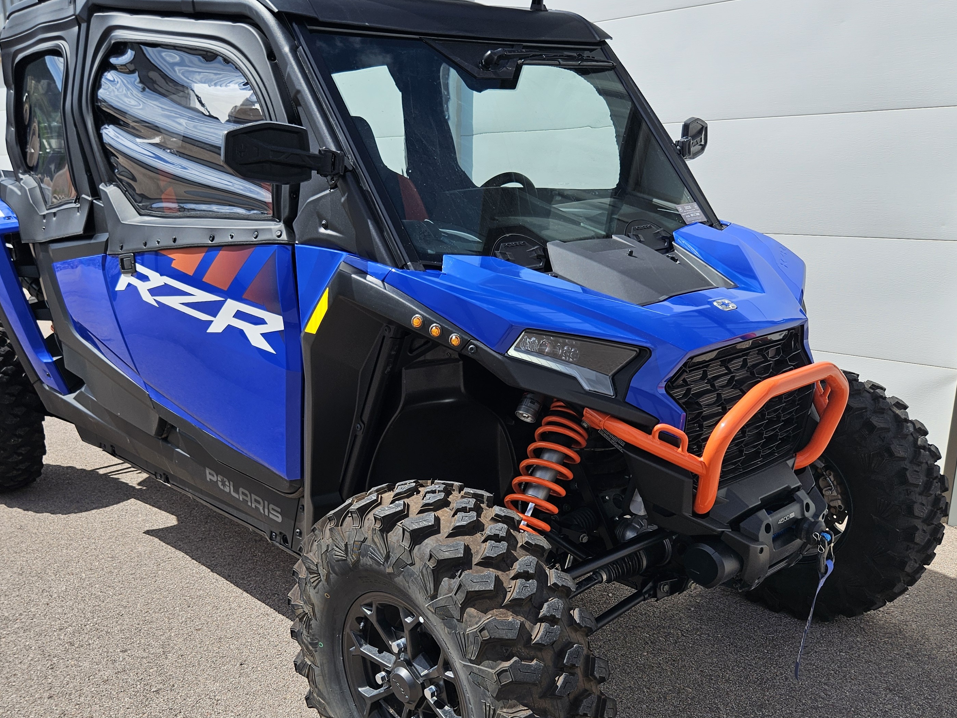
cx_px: 439
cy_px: 430
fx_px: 912
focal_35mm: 33
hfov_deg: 55.3
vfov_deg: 42.7
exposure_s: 1/2175
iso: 25
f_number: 1.8
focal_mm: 5.4
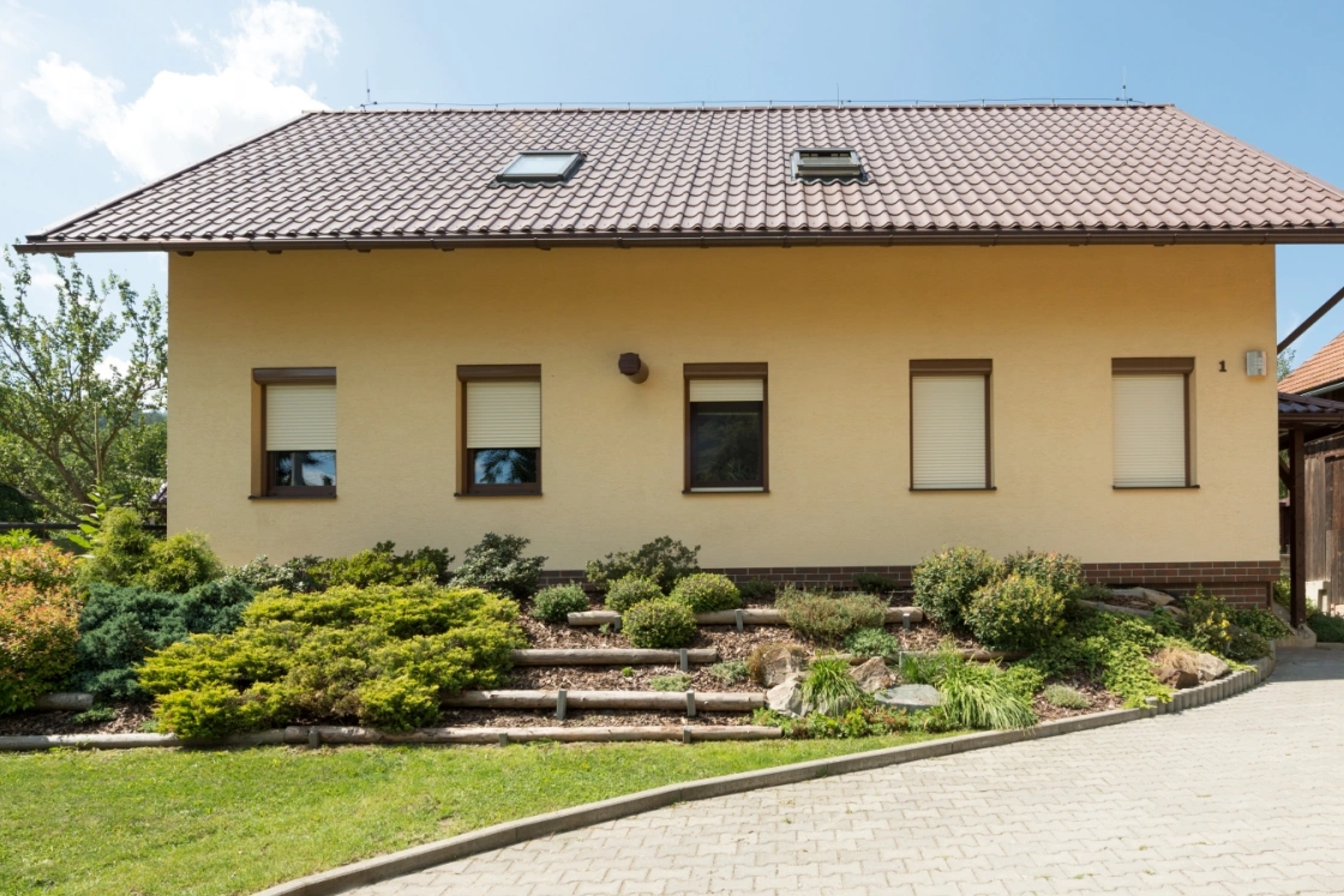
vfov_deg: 61.8
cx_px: 779
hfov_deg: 83.3
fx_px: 747
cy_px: 404
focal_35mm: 20
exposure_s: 1/250
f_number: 10
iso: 100
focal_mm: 14
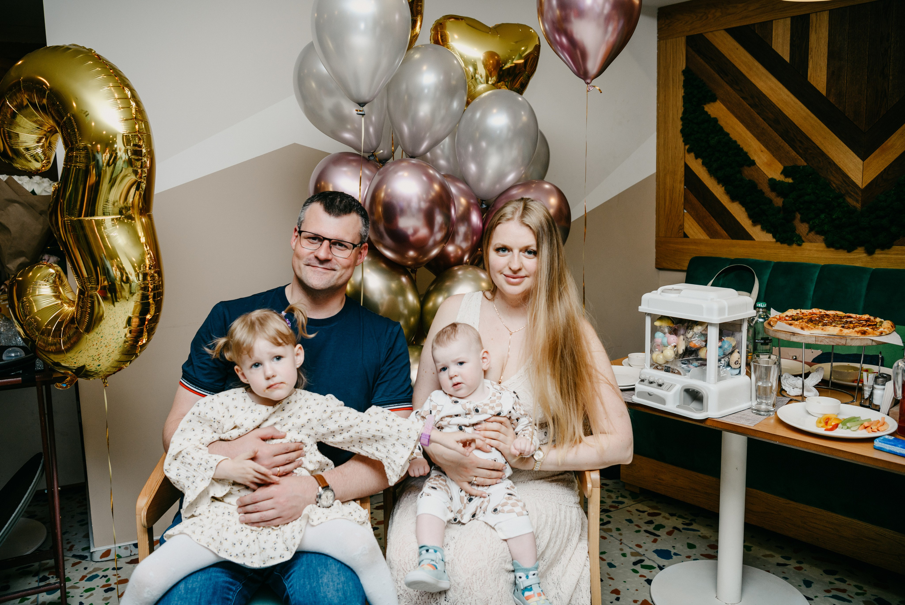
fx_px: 782
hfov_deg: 60.1
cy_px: 293
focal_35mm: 31
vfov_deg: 42.3
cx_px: 436
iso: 125
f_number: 3.5
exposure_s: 1/160
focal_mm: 30
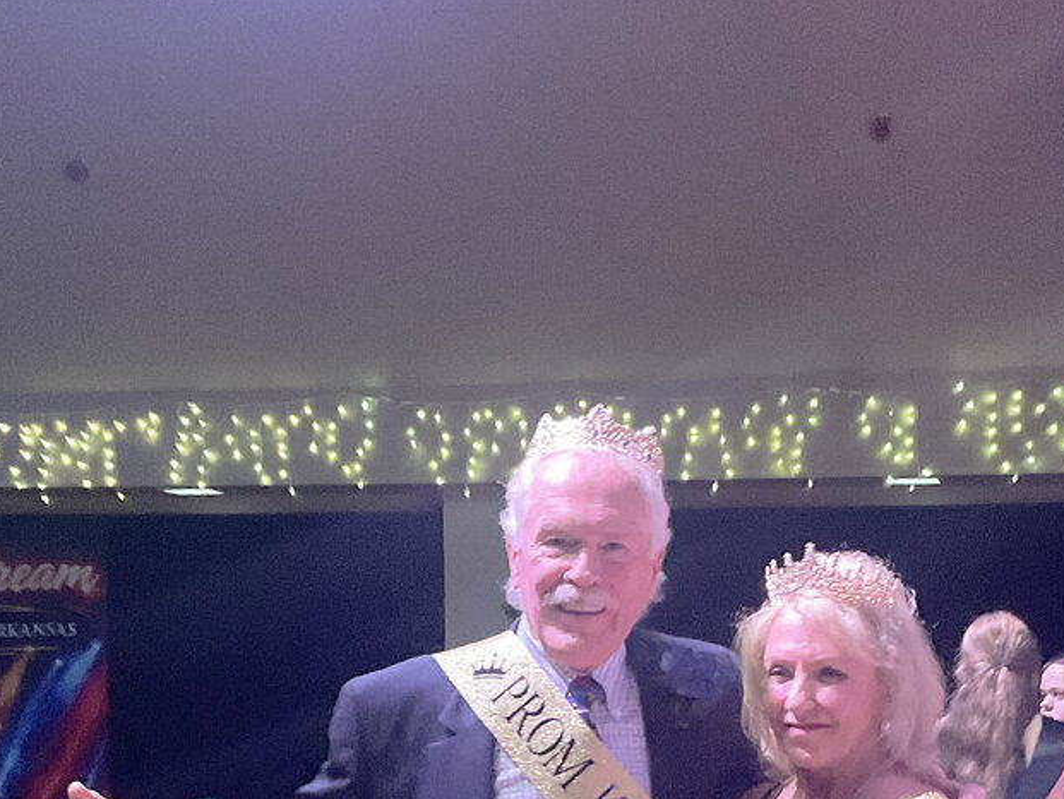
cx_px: 619
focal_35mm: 70
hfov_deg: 27.7
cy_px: 901
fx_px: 2152
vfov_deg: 20.0
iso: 250
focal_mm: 3
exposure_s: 1/30
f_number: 1.8
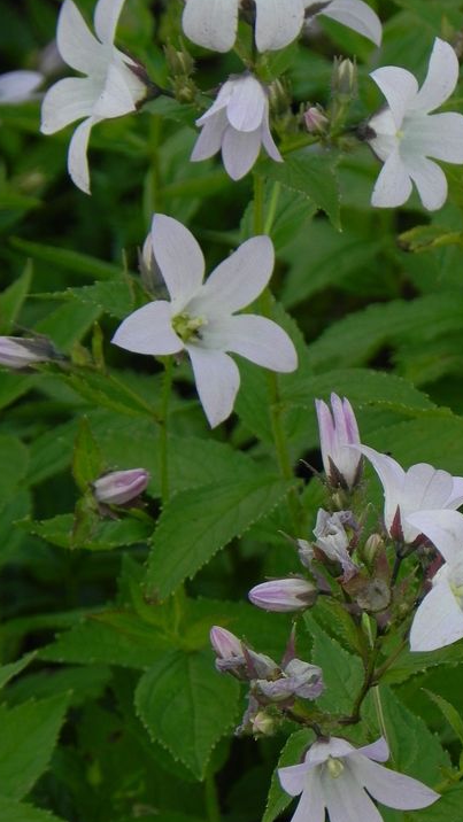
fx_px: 7723
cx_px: 308
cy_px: 449
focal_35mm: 354
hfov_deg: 3.4
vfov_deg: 6.1
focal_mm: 51.8
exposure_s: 1/100
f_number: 5
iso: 160
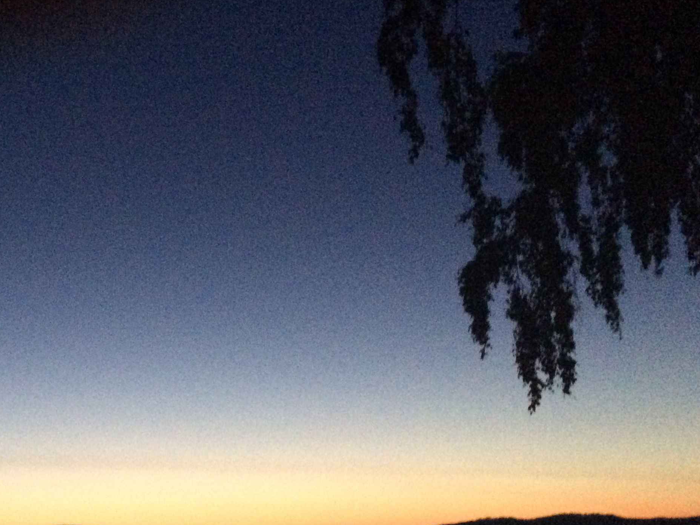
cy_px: 422
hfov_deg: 36.2
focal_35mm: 51
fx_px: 1031
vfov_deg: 28.0
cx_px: 136
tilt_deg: +6.6
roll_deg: +2.5
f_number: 2.2
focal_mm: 4.15
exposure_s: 1/17
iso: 800
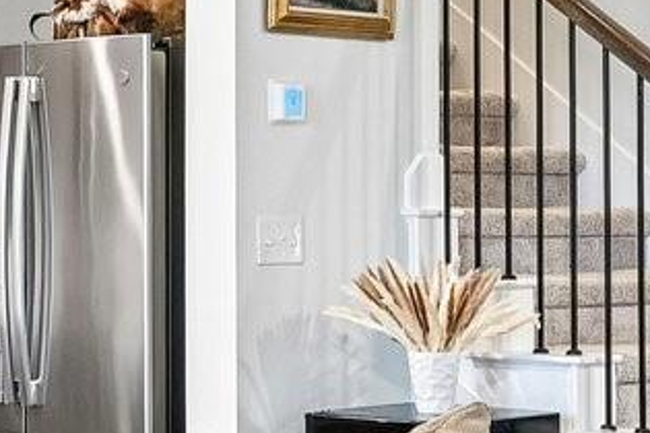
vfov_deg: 11.7
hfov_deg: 17.3
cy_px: 195
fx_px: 2112
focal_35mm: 117
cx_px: 120
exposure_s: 1/8
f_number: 8
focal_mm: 18
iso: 400
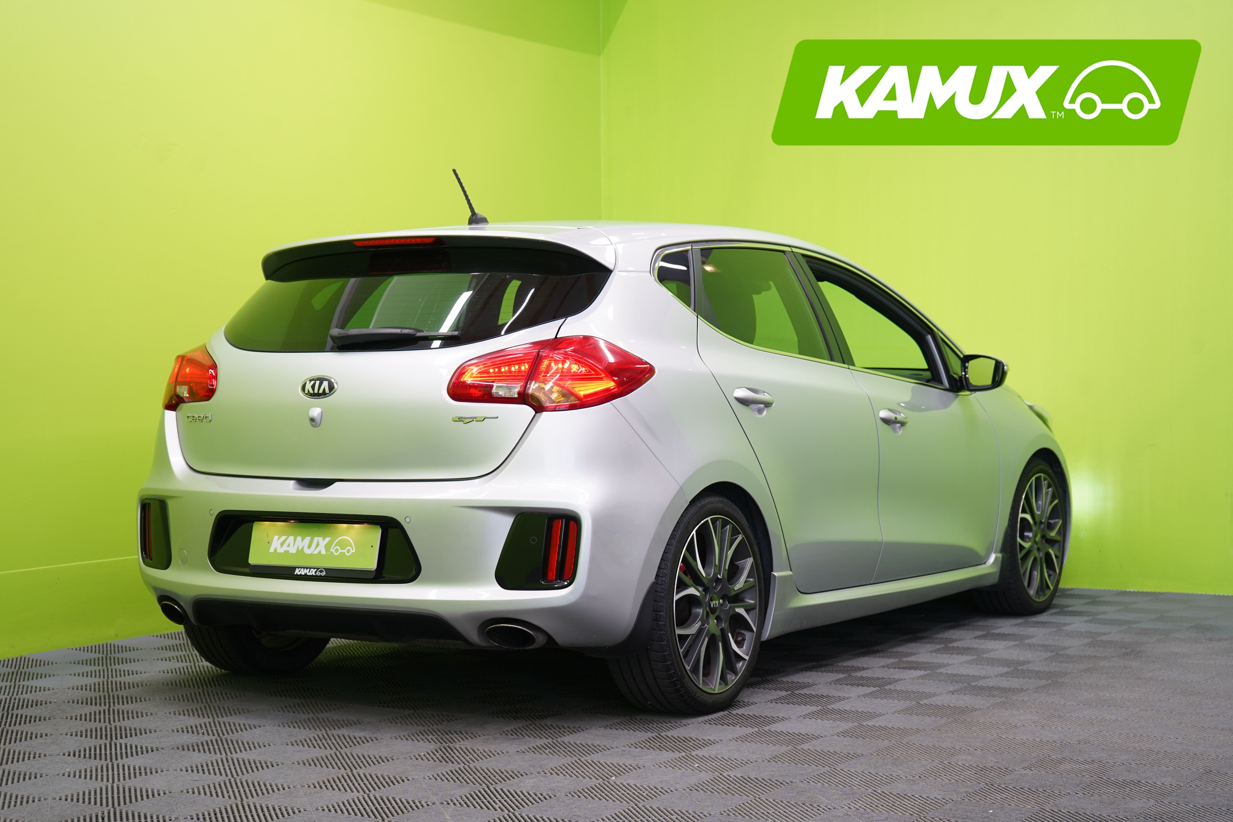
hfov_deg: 34.5
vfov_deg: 23.4
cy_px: 411
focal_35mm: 58
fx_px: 1986
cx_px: 616
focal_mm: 58
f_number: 5
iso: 400
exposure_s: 1/30
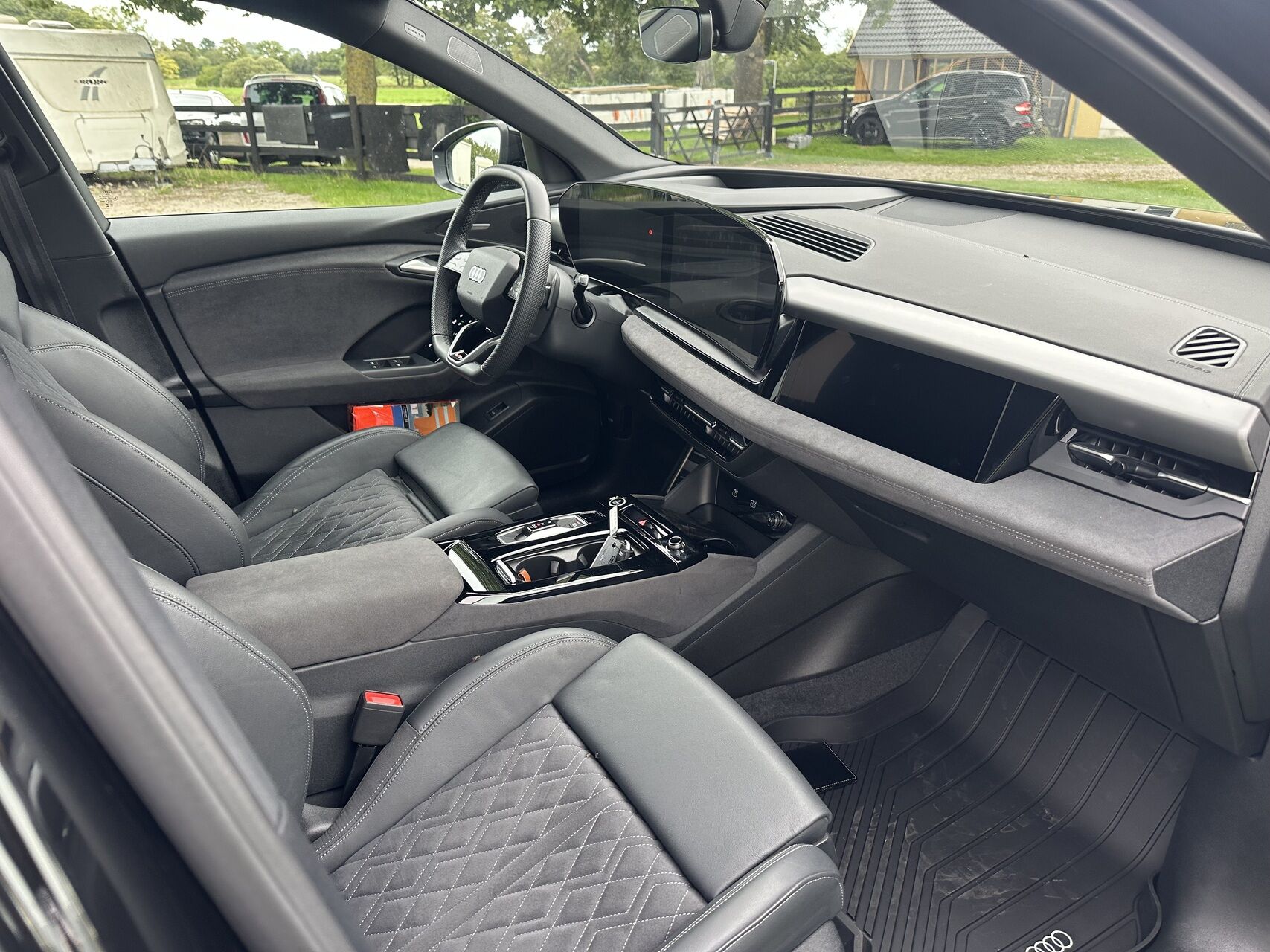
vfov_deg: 56.8
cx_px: 635
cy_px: 476
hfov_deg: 71.6
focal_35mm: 24
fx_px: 880
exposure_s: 1/121
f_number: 1.78
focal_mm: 6.86
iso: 100
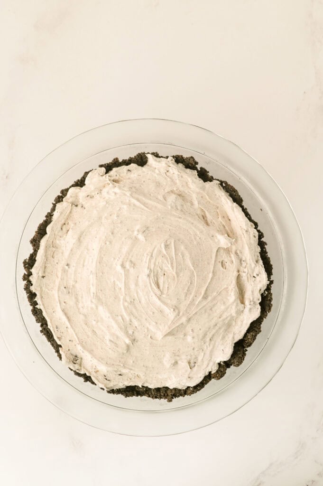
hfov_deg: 26.9
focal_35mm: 50
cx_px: 162
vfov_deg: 39.6
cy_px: 243
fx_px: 674
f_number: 5
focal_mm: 50
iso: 160
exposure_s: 1/80
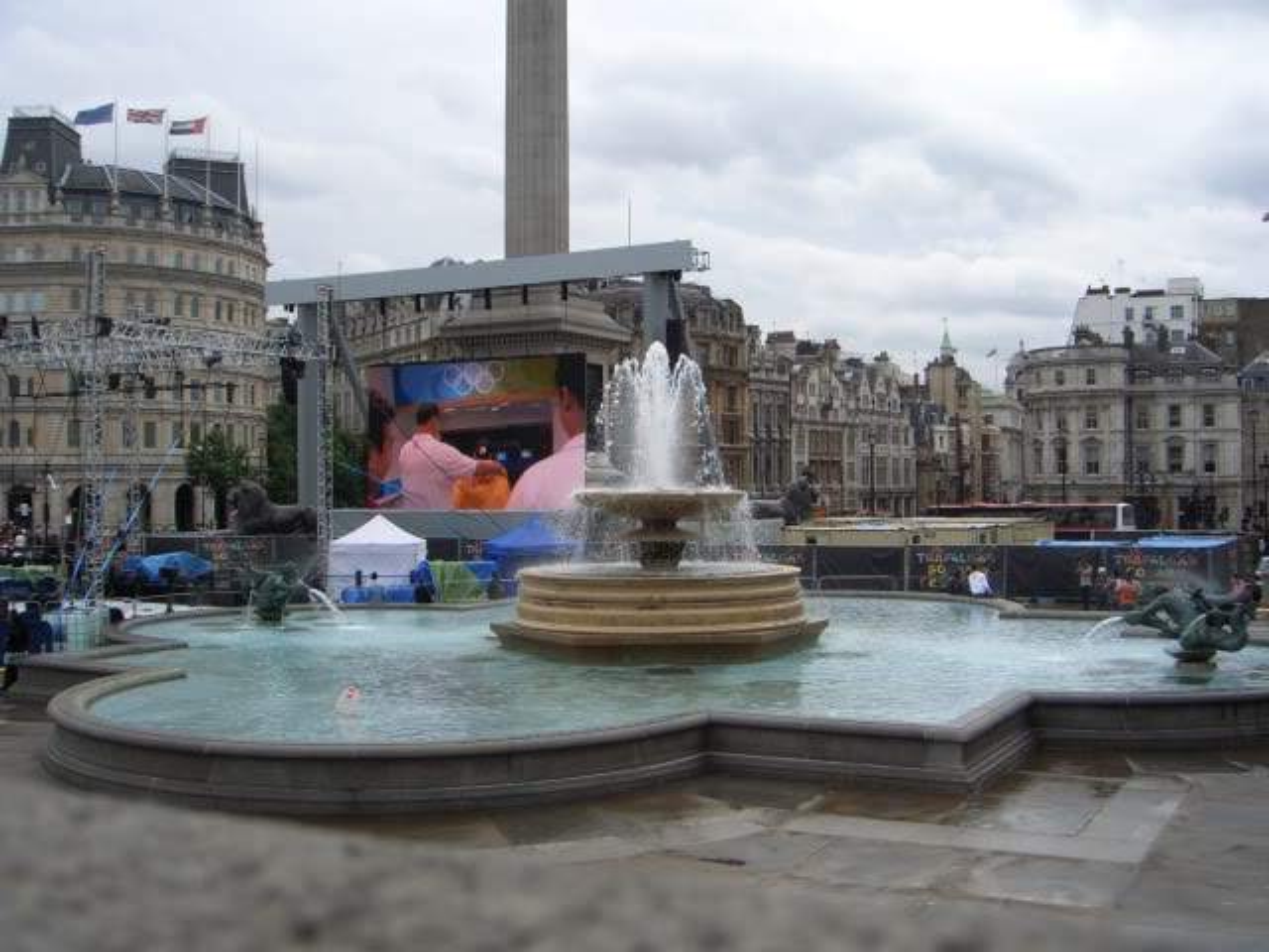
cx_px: 634
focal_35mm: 39
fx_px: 1430
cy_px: 476
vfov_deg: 36.8
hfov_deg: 47.9
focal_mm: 8
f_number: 4.8
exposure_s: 1/400
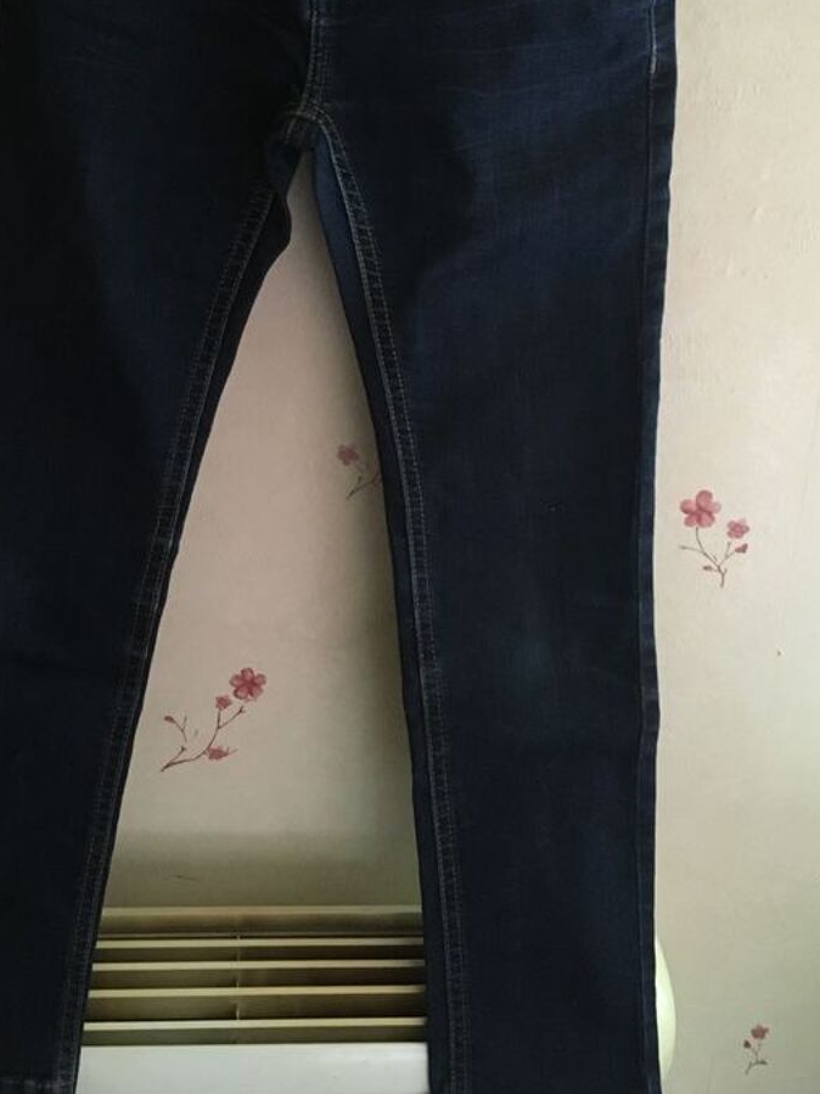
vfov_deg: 42.8
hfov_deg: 33.5
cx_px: 331
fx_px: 1358
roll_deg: -2.7
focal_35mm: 43
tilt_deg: -18.4
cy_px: 311
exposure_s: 1/17
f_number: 2.2
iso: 500
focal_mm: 4.15
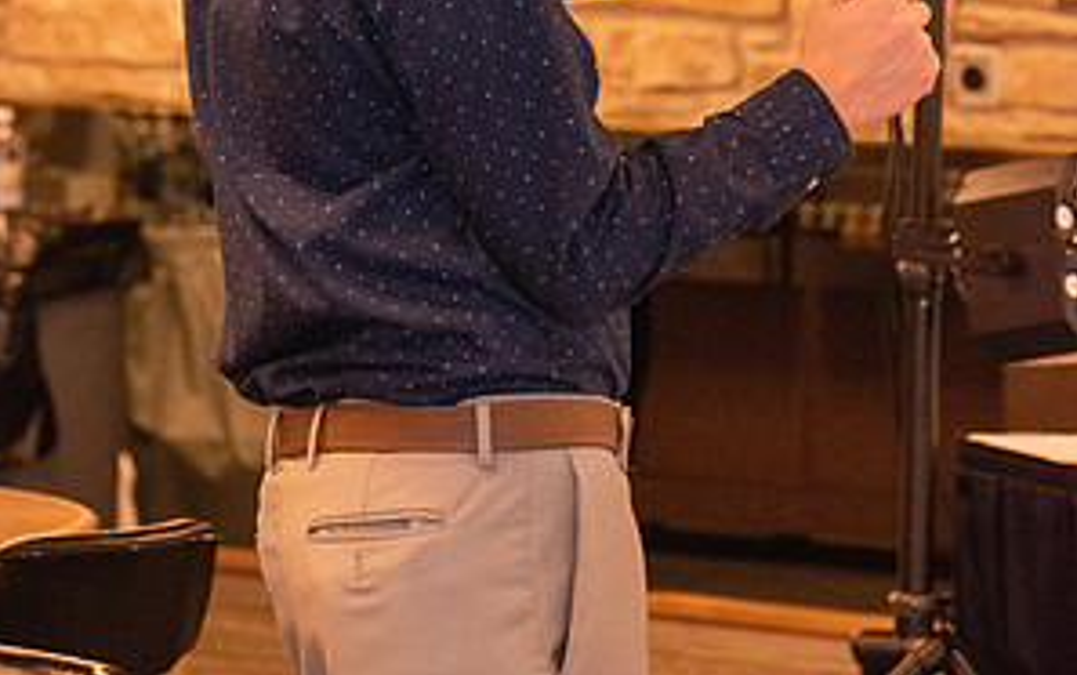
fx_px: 6667
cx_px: 537
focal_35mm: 227
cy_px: -73
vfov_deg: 5.8
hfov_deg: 9.2
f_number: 4.8
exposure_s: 1/60
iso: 4500
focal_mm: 98
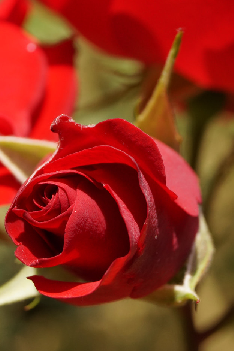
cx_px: 113
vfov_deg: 14.6
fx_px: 1374
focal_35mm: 141
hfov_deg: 9.7
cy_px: 187
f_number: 9
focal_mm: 55
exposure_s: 1/400
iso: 400
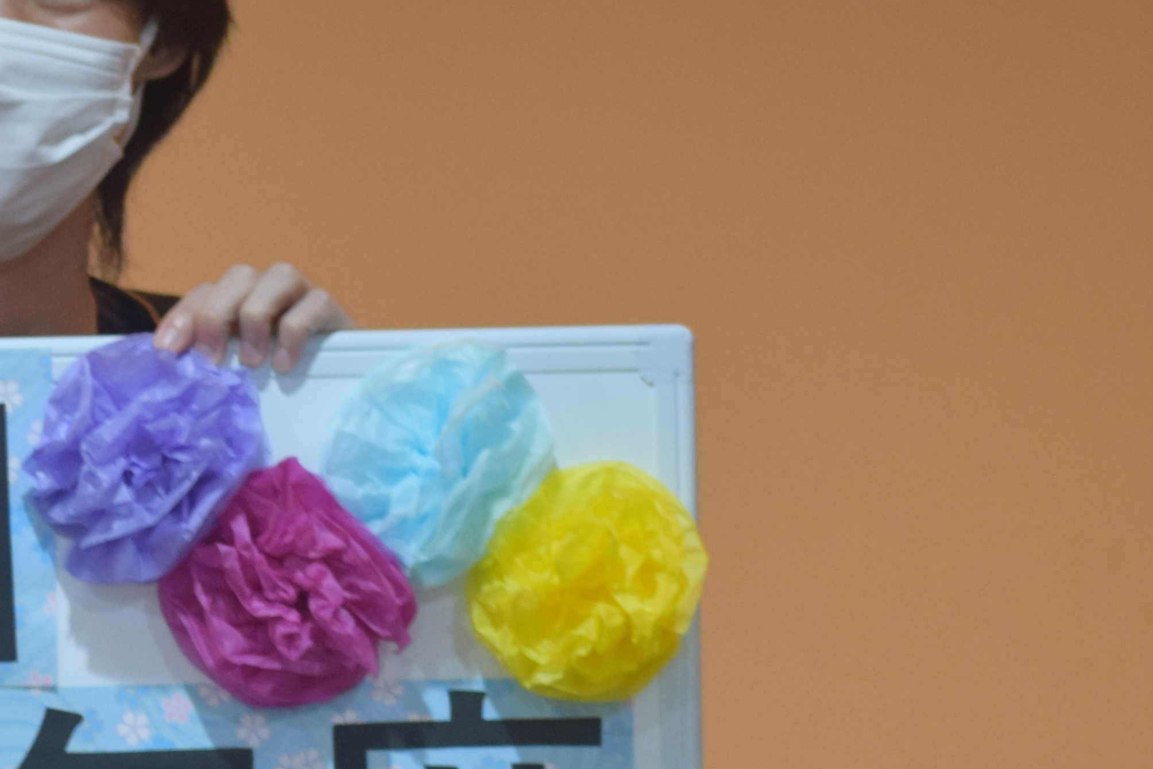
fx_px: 7895
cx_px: 152
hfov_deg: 8.3
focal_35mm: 246
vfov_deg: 5.5
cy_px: 1021
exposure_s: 1/60
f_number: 4.2
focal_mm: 55
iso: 640
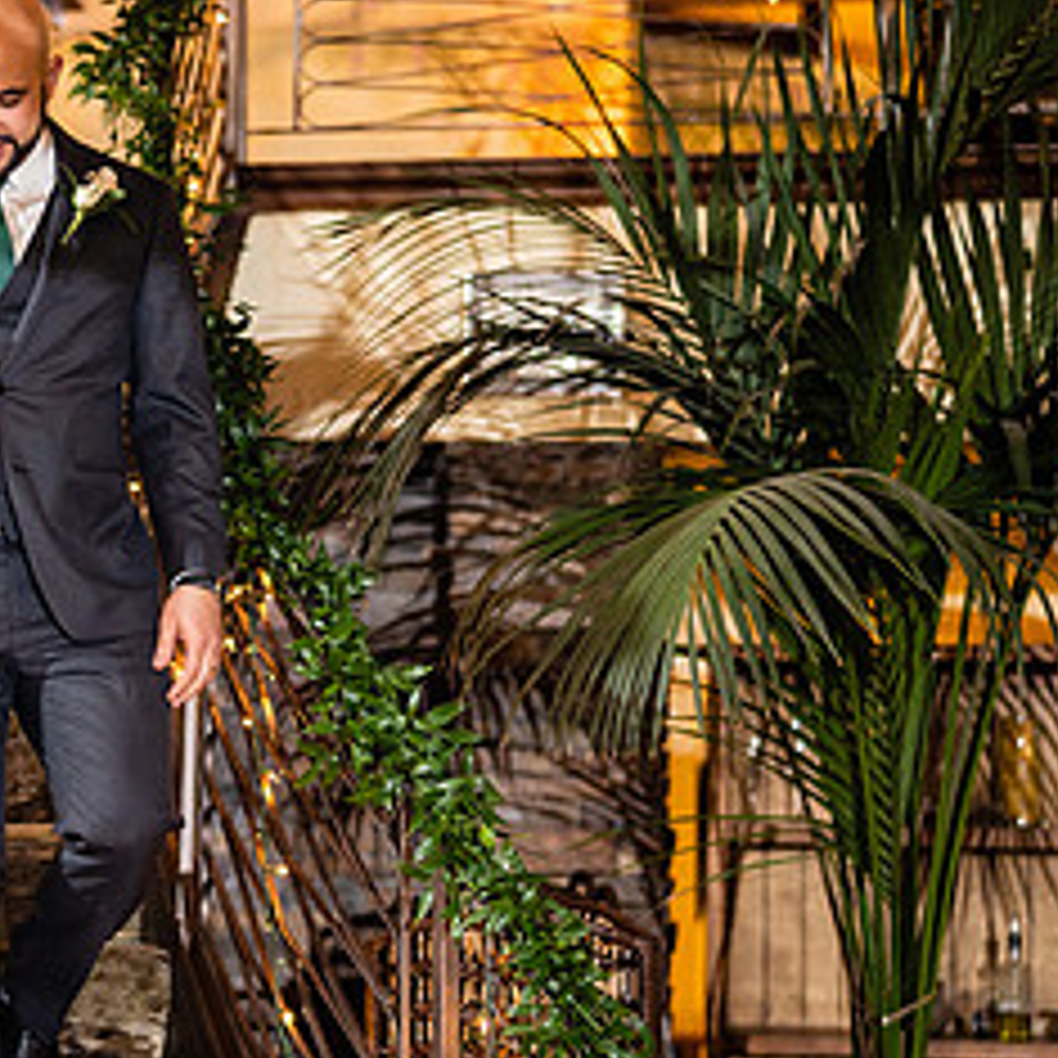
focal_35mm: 108
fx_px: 3735
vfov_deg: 16.1
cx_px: -86
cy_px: 471
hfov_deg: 15.7
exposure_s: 1/200
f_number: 1.6
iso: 1000
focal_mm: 50
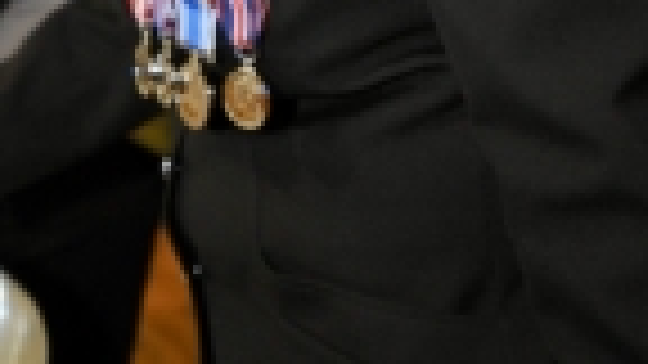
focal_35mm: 107
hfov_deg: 19.6
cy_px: -155
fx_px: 1839
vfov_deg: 11.0
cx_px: 63
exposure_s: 1/125
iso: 1600
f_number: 2.8
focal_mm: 35
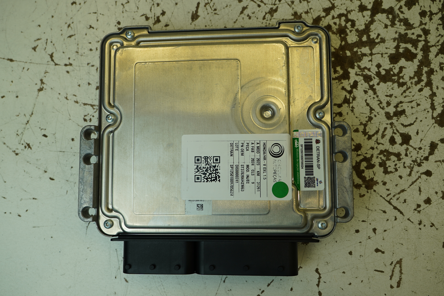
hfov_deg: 57.2
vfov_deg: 40.0
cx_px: 222
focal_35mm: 33
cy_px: 148
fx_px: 407
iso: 100
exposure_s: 1/200
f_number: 4.5
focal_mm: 22
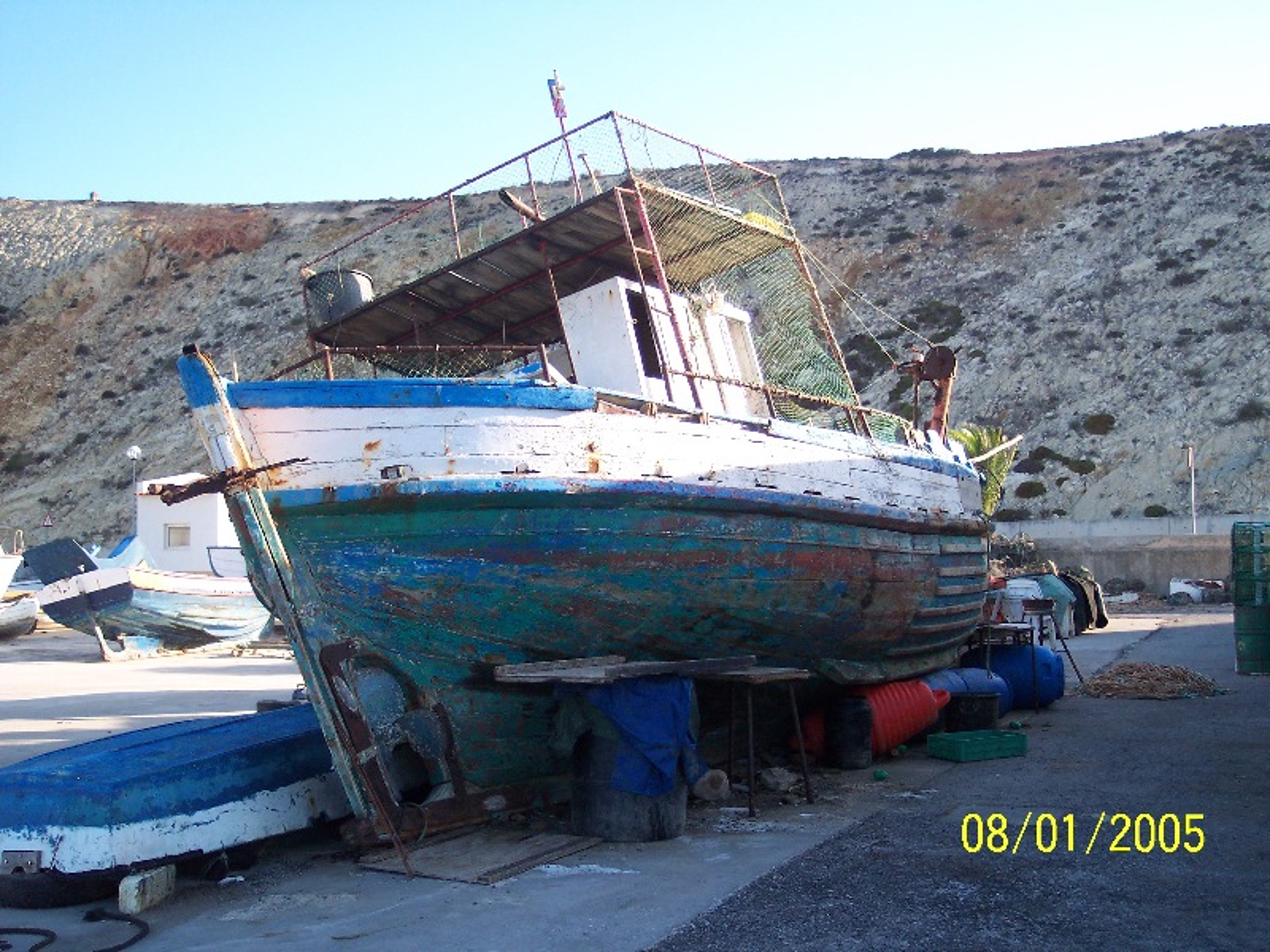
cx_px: 635
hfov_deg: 49.0
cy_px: 476
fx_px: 1394
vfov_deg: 37.7
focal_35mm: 38
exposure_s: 1/500
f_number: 2.8
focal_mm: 8
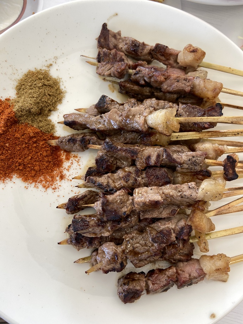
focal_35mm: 26
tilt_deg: -79.3
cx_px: 122
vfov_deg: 67.3
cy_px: 162
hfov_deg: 53.1
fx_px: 243
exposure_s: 1/121
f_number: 1.8
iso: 50
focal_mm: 4.25
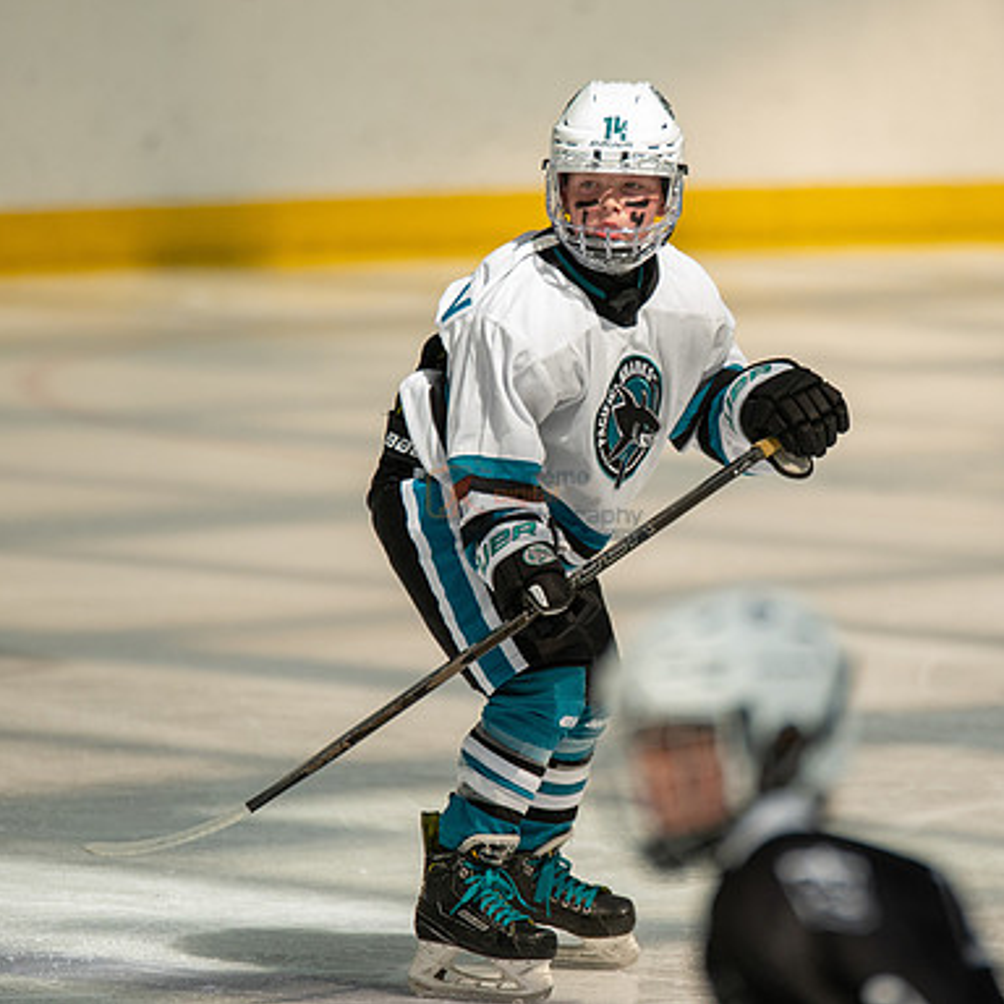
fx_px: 16899
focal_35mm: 515
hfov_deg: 3.4
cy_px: 501
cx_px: 689
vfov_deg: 3.4
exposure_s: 1/5000
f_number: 3.2
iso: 1600
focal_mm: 300
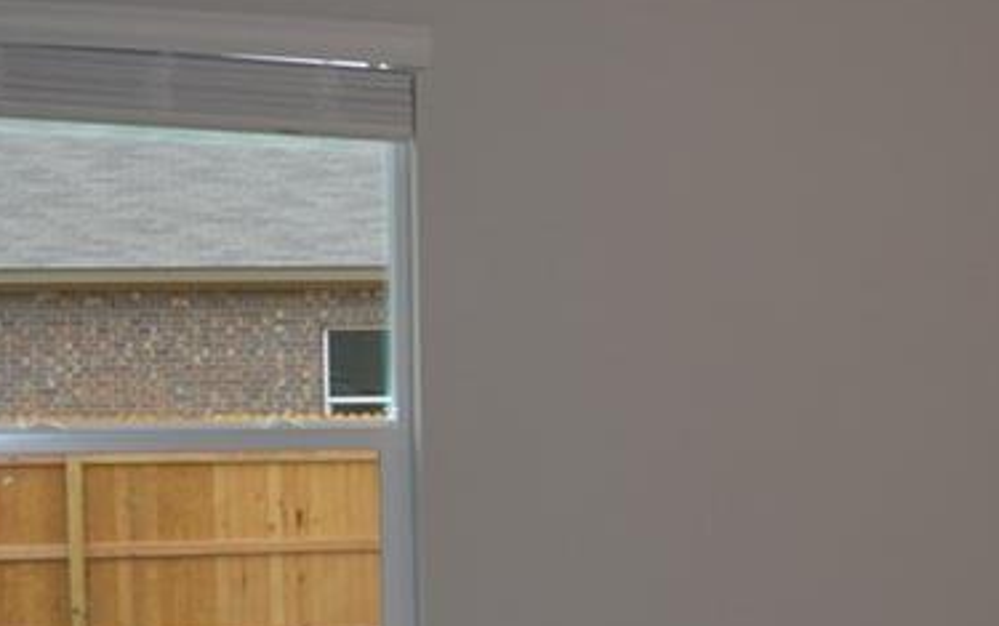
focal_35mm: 75
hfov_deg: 26.2
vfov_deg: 17.2
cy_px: 546
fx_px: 2043
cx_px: 967
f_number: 3.5
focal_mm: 18
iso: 400
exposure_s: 1/60
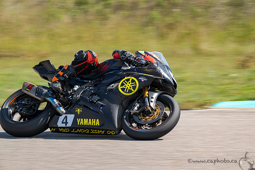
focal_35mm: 200
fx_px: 1417
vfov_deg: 6.9
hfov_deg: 10.3
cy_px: 85
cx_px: 128
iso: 220
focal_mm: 200
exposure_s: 1/200
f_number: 13
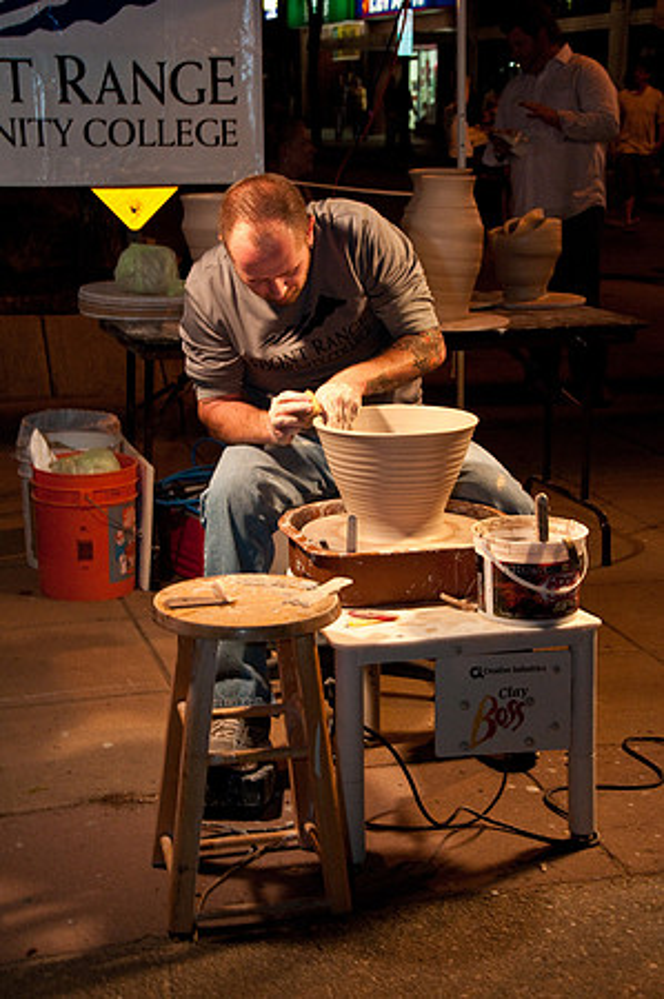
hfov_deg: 21.5
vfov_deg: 31.9
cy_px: 500
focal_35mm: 63
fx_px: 1747
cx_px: 332
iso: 1250
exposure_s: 1/30
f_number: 6.3
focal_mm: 42
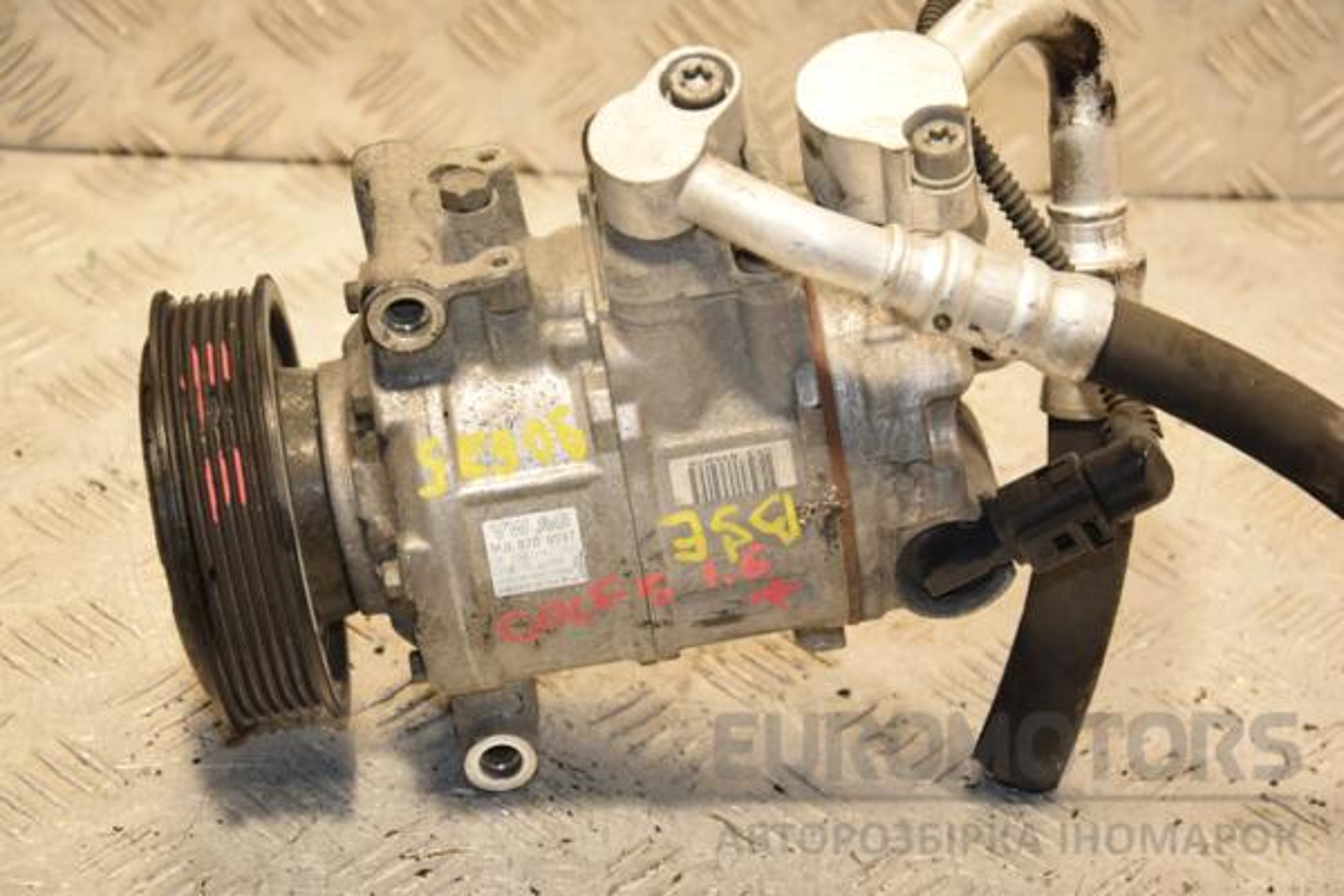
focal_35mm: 99
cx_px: 672
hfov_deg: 20.6
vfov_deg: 13.8
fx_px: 3696
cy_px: 448
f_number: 5.6
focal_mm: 66
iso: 800
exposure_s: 1/200
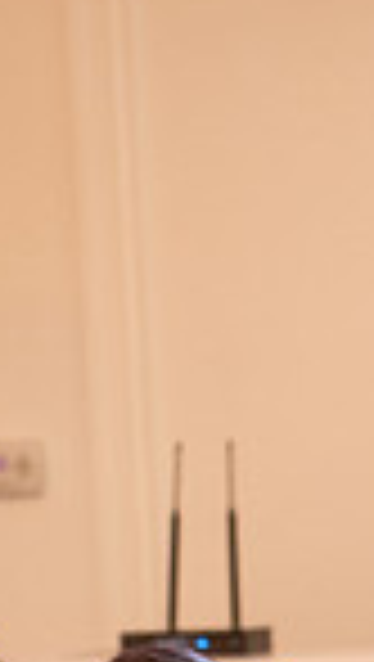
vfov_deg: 7.4
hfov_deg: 4.2
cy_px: 804
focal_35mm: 290
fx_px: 5098
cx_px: 234
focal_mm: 70
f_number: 2.8
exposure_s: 1/200
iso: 1600
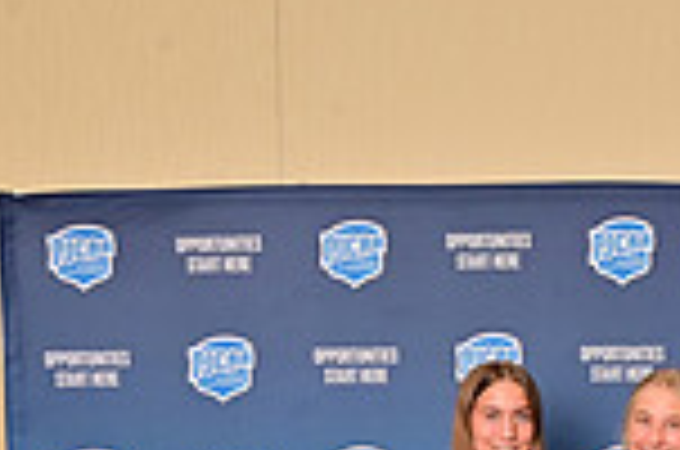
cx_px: 766
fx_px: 2355
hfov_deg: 15.9
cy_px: 734
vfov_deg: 10.4
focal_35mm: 125
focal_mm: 32.5
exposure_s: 1/125
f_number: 11
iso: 400
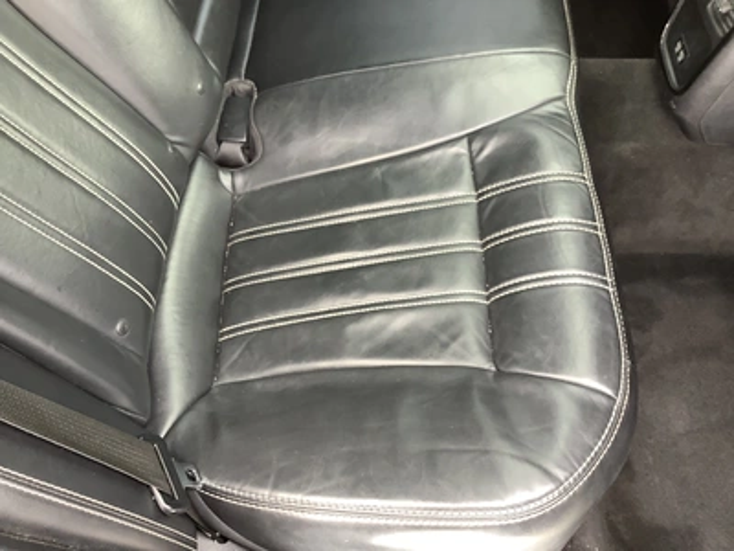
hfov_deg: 58.4
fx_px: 657
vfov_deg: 45.4
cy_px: 276
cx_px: 367
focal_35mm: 31
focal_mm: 3.3
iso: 125
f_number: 2.4
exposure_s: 1/50
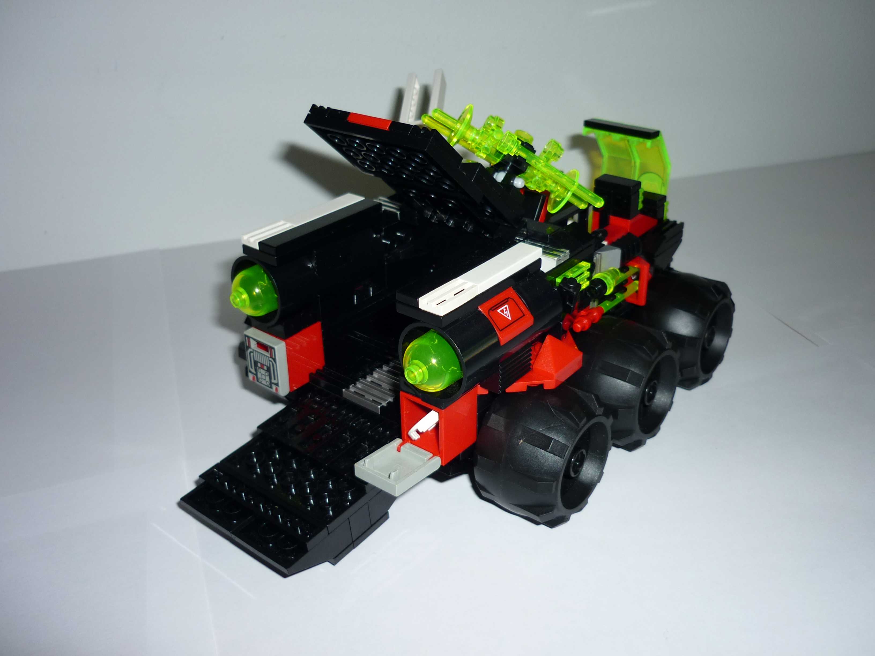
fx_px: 834
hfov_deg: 55.4
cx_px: 438
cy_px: 328
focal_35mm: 33
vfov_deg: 42.9
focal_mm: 5.5
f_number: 2.8
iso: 100
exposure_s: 1/60
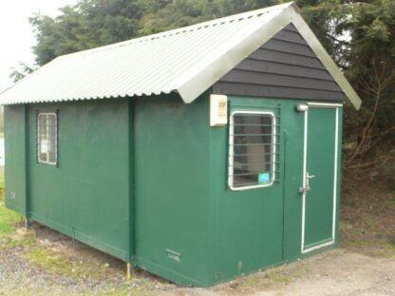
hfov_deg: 45.8
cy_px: 148
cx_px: 198
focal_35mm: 41
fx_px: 468
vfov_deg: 35.1
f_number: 3.2
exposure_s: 1/80
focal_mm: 7.5
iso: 80
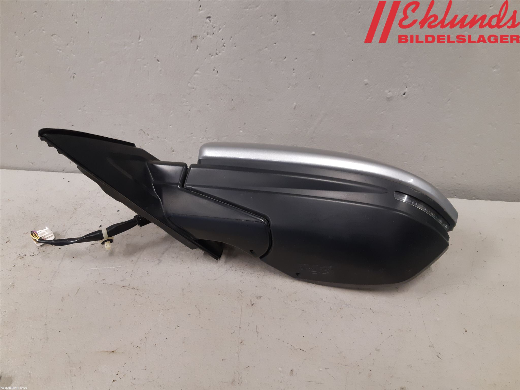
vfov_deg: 53.1
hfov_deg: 67.3
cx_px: 260
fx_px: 391
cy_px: 195
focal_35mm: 26
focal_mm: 3.93
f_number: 1.7
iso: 160
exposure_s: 1/50
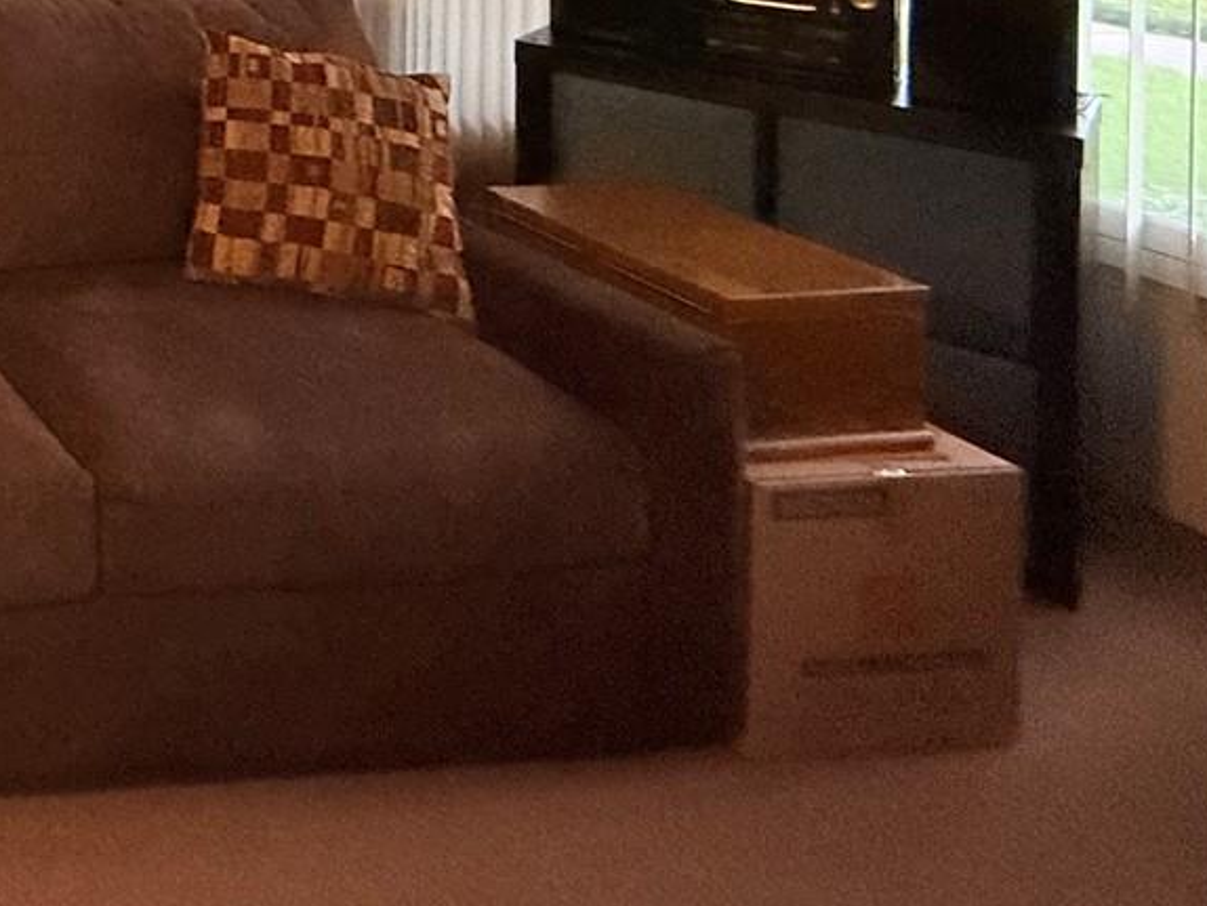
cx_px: -446
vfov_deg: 29.3
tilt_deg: -0.6
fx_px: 1360
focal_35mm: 39
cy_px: -288
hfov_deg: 32.4
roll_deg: -0.4
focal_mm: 2.22
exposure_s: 1/60
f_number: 2.2
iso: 500
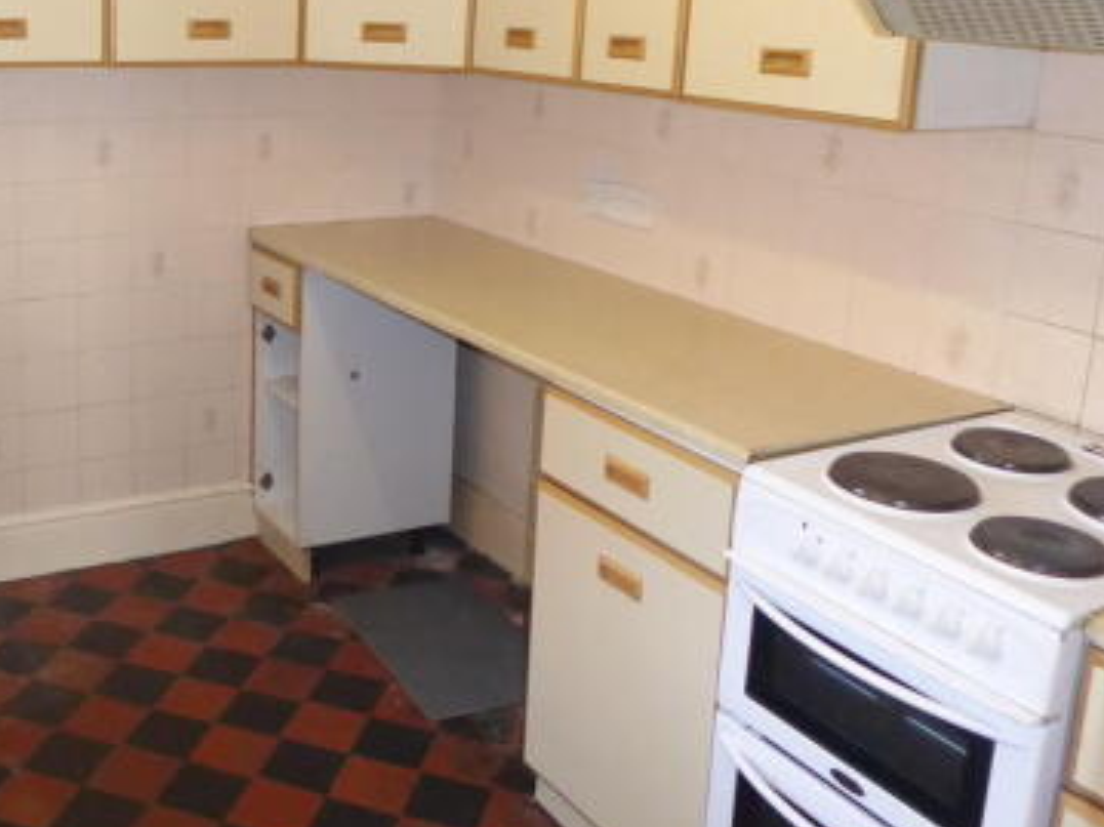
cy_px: 235
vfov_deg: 36.2
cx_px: 238
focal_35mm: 39
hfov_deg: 45.7
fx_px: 1243
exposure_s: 1/60
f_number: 3.3
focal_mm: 4.3
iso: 640
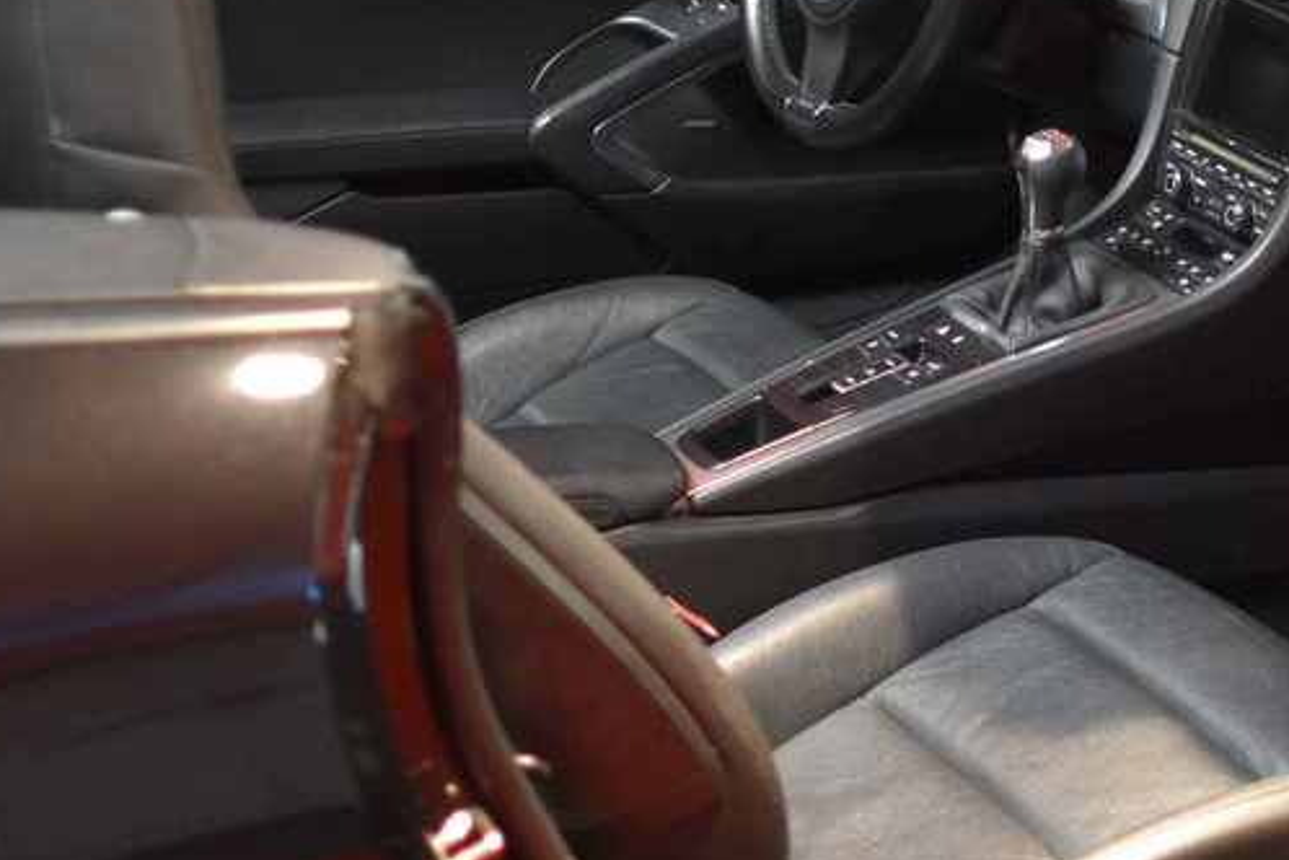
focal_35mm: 108
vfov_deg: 12.7
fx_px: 3868
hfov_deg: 18.5
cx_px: 1209
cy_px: 351
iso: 1800
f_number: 1.8
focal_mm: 35
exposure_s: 1/60
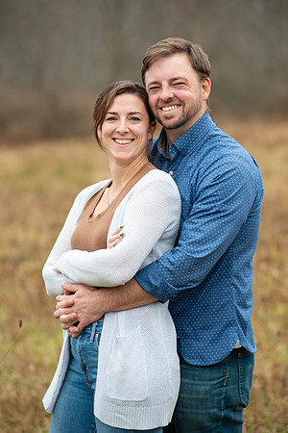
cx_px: 144
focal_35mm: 170
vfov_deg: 12.1
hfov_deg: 8.1
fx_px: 2040
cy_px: 216
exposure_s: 1/320
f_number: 5
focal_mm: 170
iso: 320
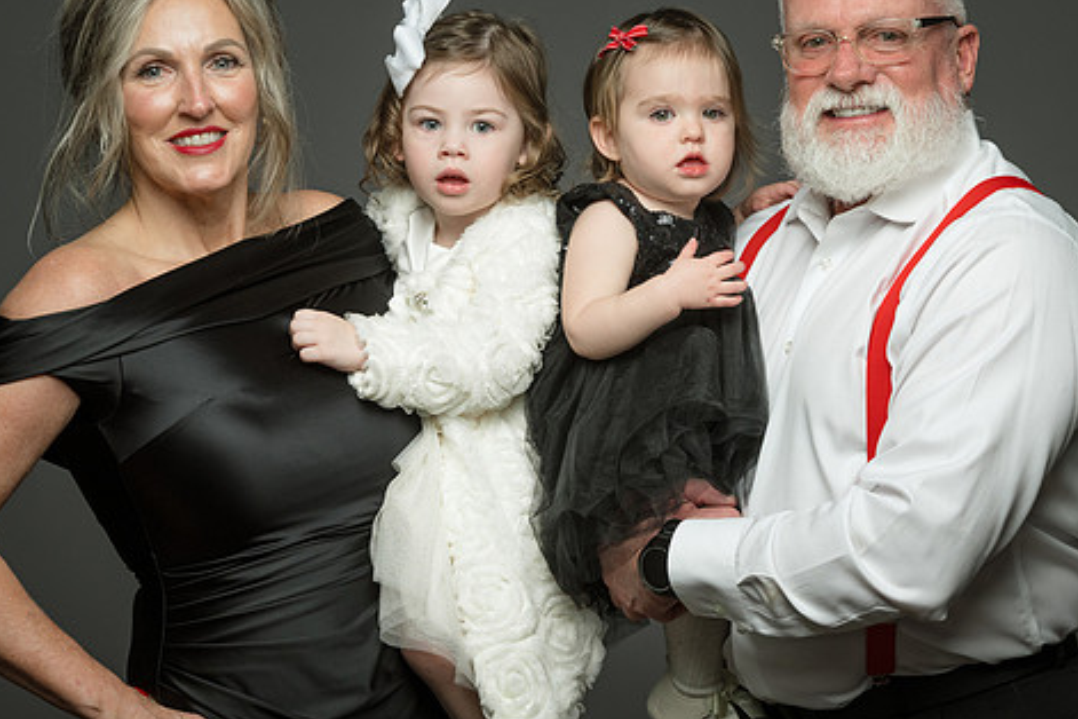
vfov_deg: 7.7
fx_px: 5360
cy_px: 275
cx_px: 604
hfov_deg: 11.5
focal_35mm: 179
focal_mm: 140
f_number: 9
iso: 400
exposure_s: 1/160
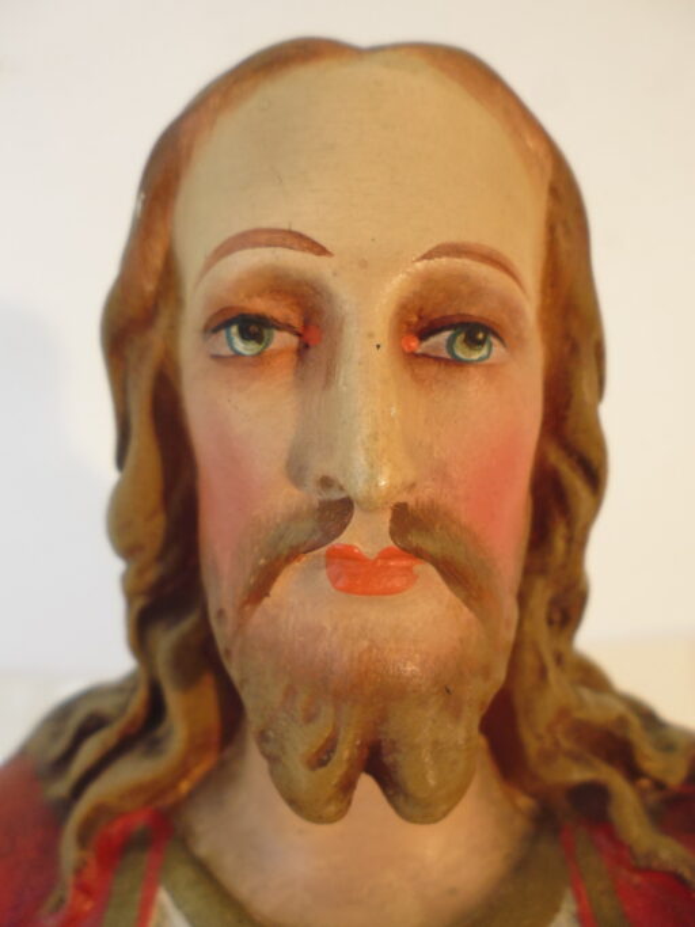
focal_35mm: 24
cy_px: 464
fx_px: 643
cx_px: 348
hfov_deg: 56.8
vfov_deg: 71.6
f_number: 2.8
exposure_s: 1/60
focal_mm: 4.3
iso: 160
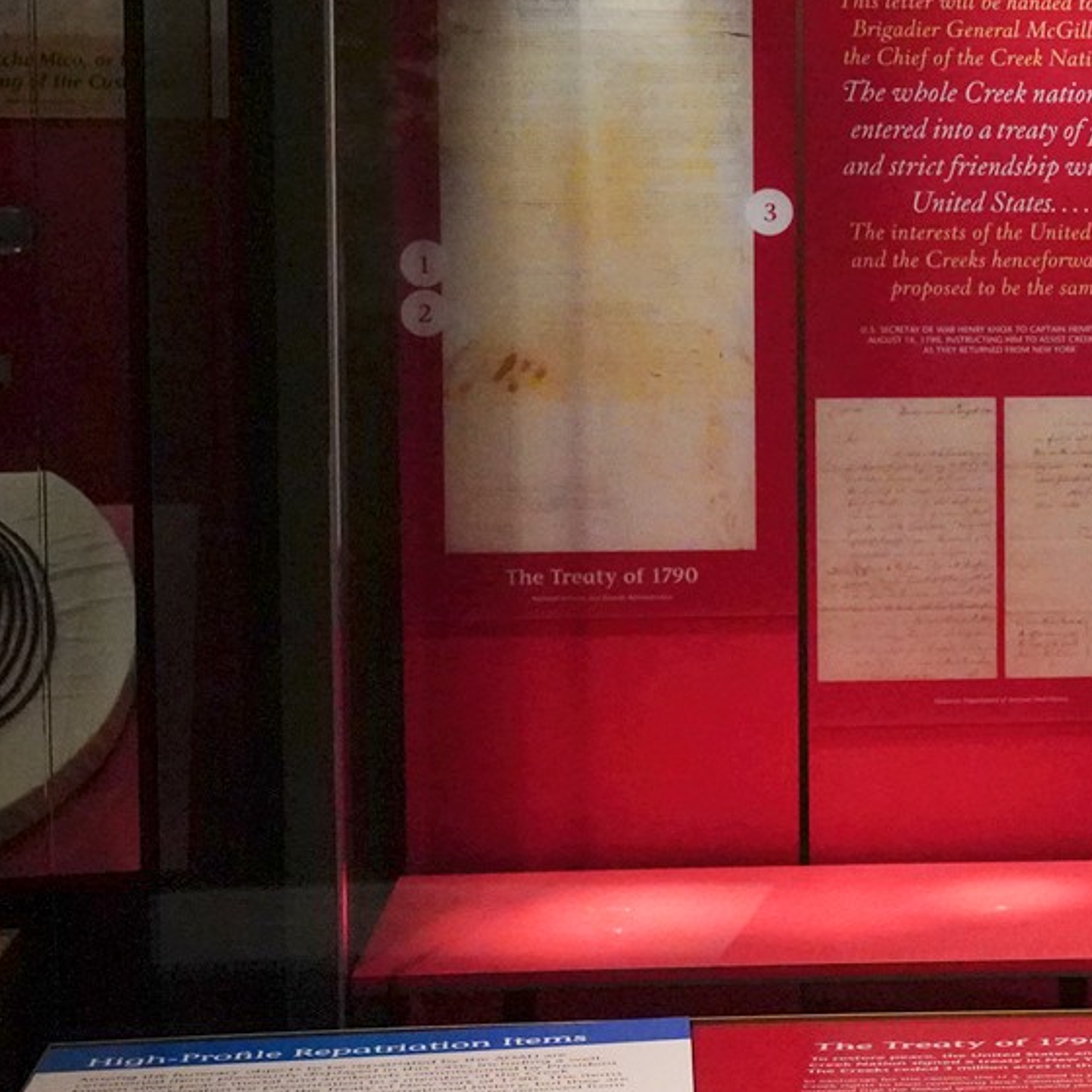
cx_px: 1511
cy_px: 291
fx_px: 3248
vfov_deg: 19.0
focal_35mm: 91
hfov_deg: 17.6
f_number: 4.5
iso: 10000
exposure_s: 1/100
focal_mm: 30
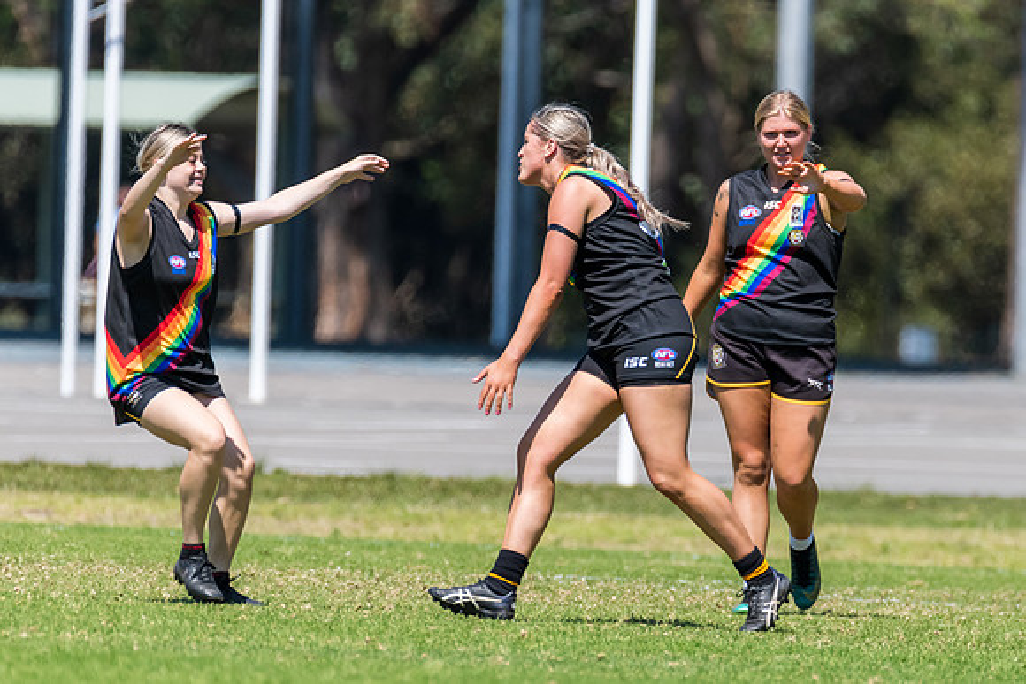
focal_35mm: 992
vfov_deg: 1.4
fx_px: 28273
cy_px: 461
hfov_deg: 2.1
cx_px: 701
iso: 800
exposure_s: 1/2500
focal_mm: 600
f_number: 6.3
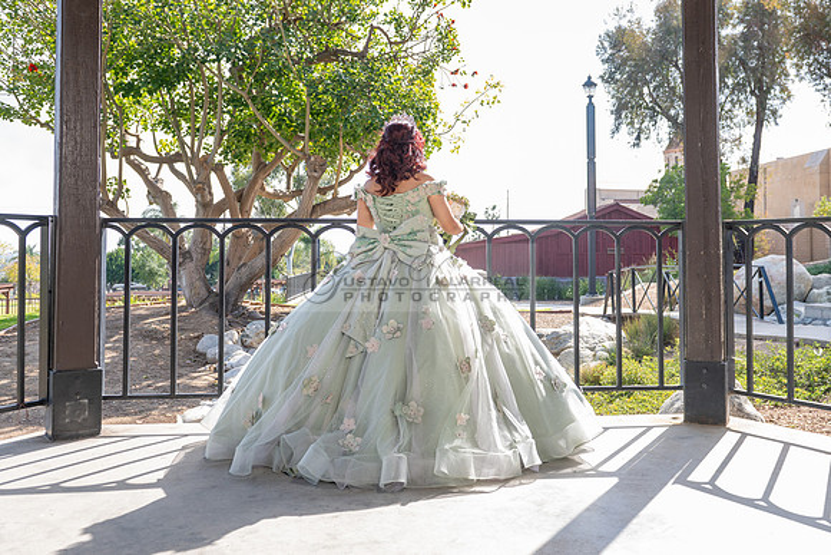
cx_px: 473
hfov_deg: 58.3
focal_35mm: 32
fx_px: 741
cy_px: 233
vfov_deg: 40.9
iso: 200
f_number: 5
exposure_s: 1/250
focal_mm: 24
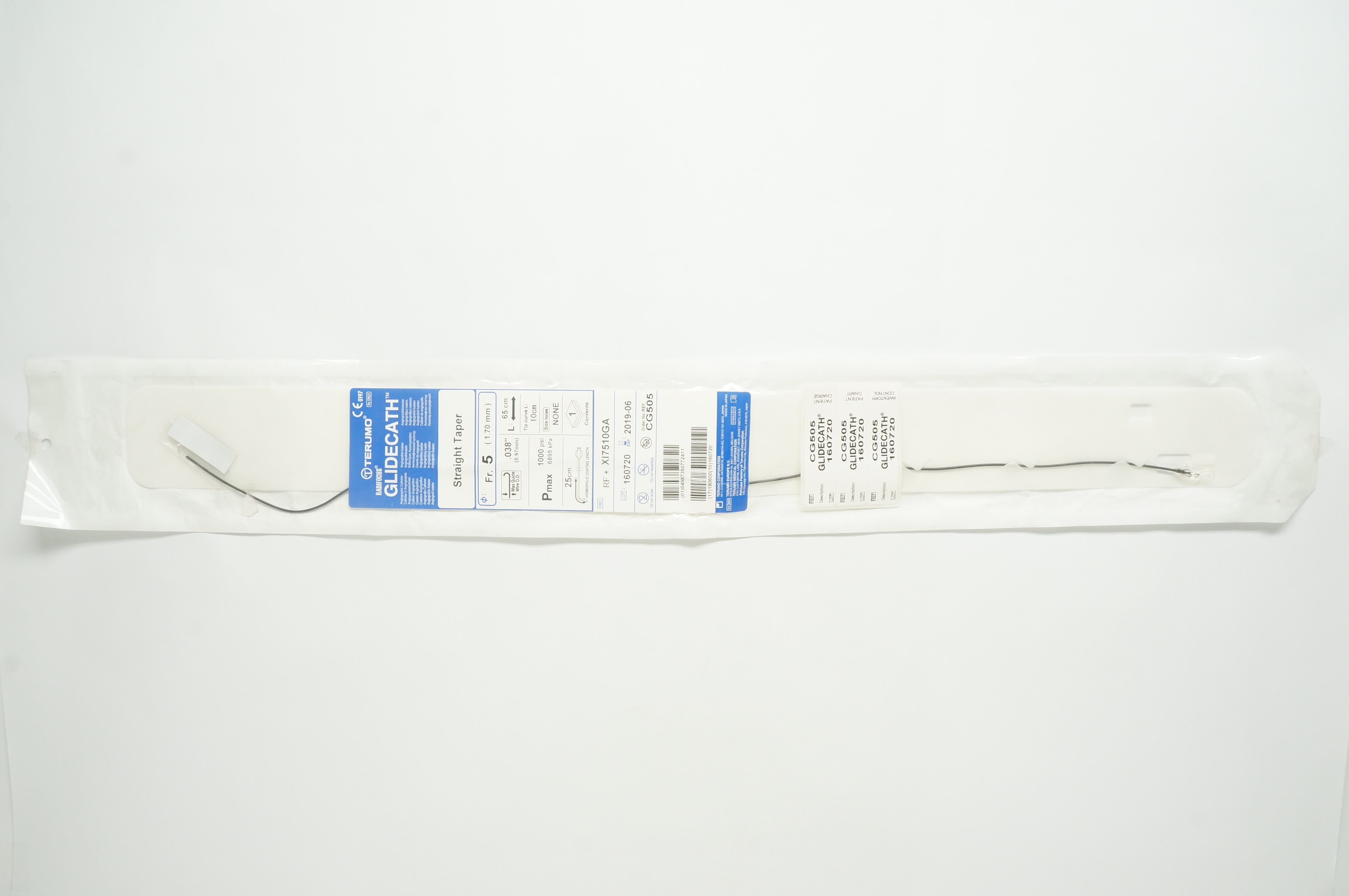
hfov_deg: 67.4
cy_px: 448
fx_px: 1011
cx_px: 674
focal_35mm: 27
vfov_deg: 47.8
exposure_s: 1/15
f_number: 11
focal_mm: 18
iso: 400
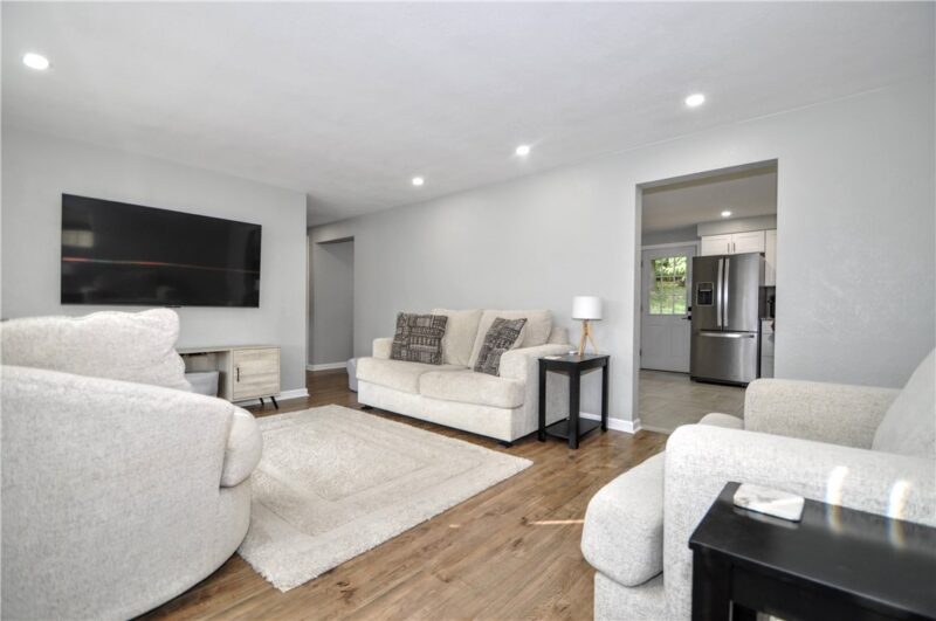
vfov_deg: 77.2
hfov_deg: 100.5
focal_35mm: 15
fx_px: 389
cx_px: 468
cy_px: 310
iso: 320
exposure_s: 1/60
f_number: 4.5
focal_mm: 10
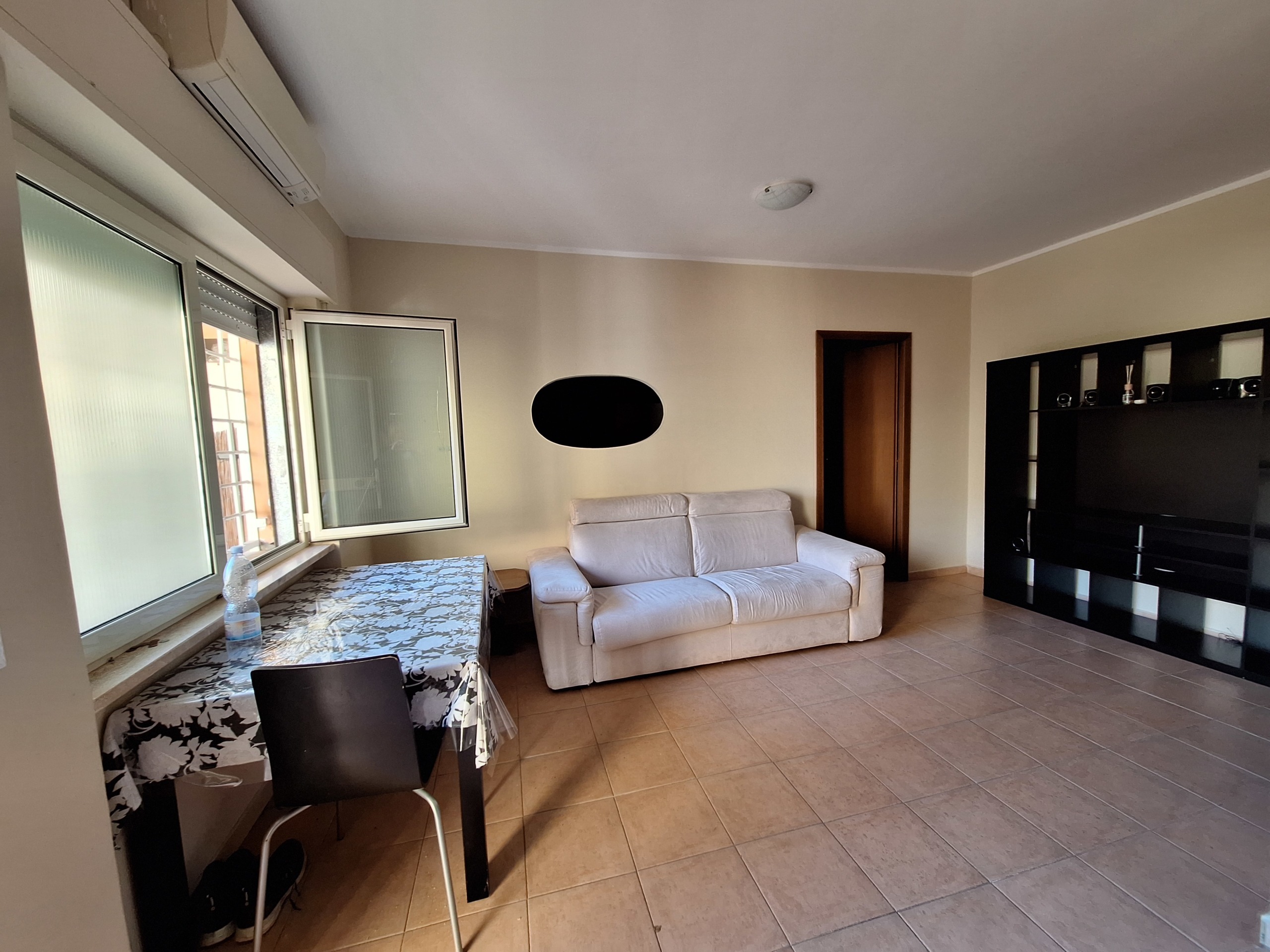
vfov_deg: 89.9
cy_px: 476
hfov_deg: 106.2
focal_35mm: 13
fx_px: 477
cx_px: 635
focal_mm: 1.74
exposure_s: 1/40
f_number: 2.2
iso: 80
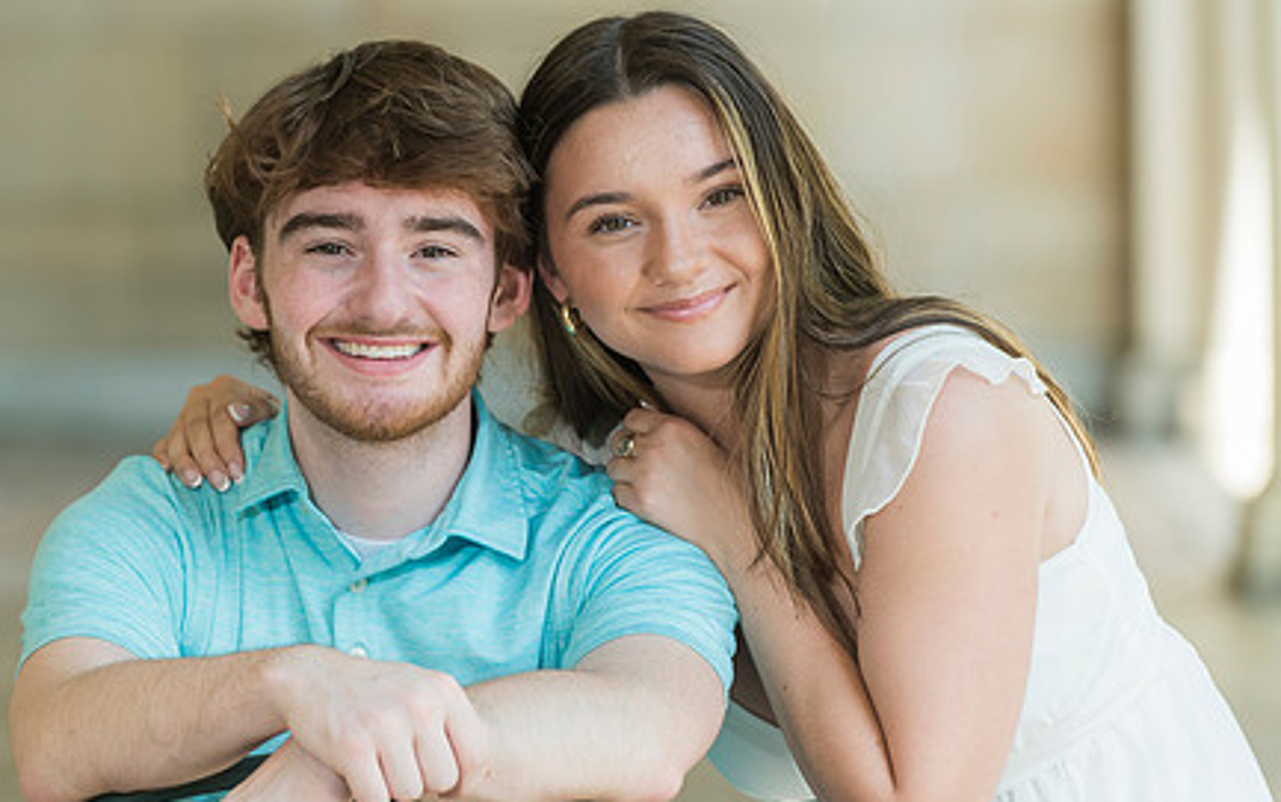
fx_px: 8103
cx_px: 530
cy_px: 407
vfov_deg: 5.7
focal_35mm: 232
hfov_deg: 9.0
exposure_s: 1/200
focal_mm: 170
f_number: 4
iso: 320
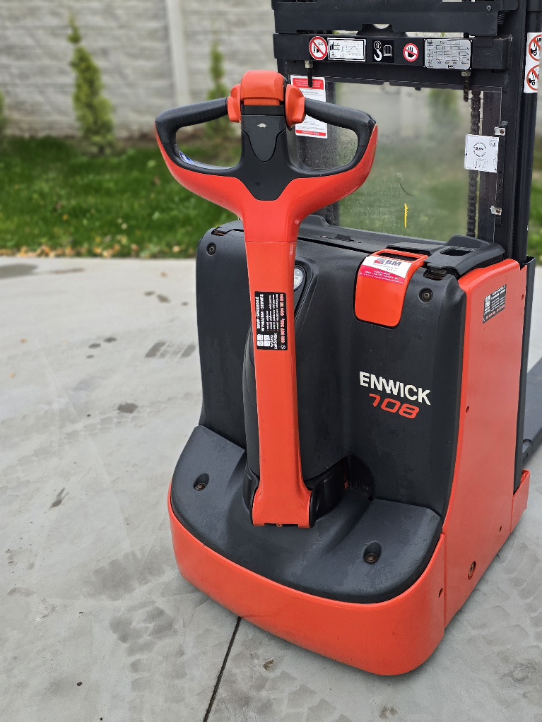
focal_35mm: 36
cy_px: 278
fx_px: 751
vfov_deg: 50.9
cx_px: 374
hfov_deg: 39.1
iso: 100
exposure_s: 1/101
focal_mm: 6.3
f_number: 1.7
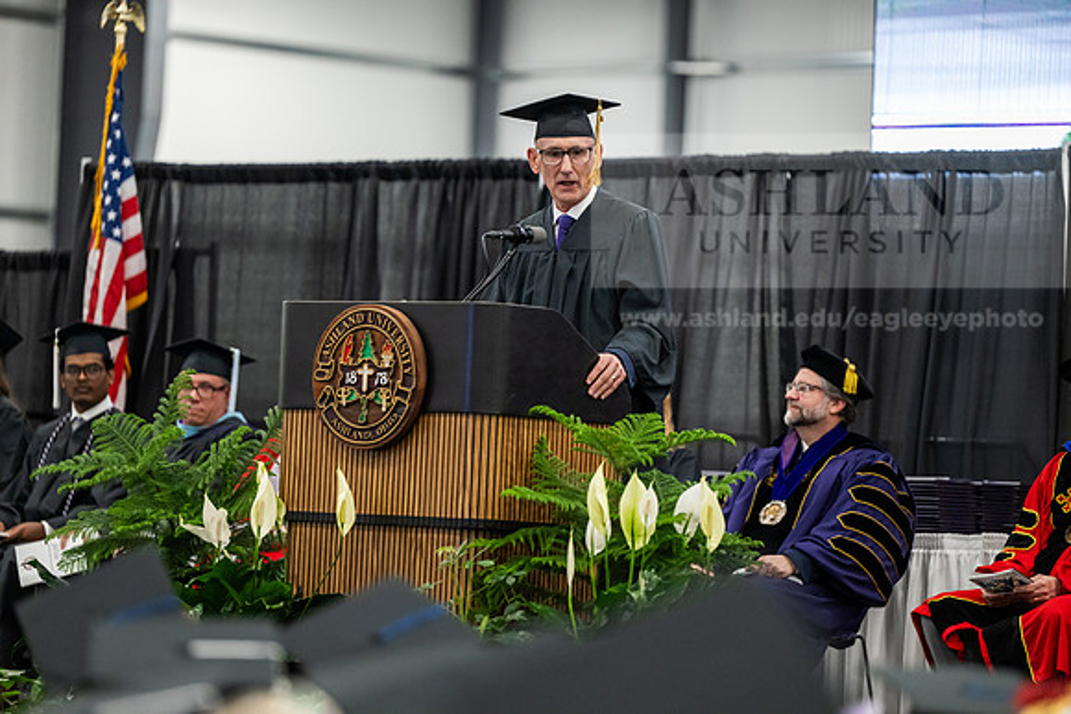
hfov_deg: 12.1
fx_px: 5058
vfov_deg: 8.1
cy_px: 357
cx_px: 536
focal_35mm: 170
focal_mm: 170
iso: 2500
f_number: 3.2
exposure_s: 1/200
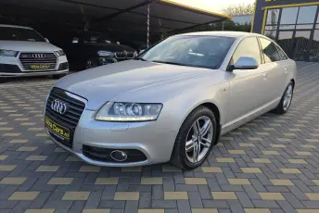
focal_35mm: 25
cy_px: 112
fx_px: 222
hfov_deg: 71.4
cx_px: 166
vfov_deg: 51.4
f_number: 1.7
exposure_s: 1/359
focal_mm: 6.25
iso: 32
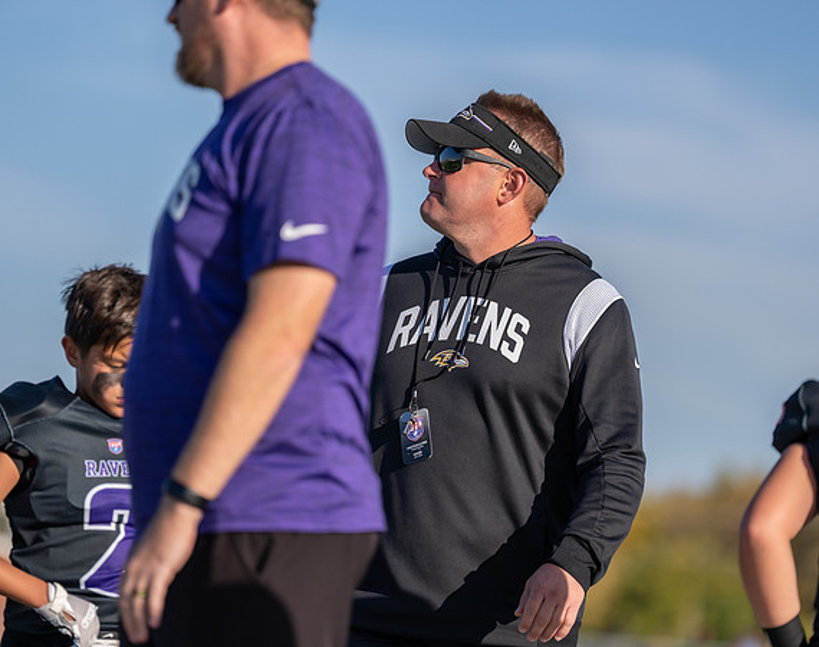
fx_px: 4741
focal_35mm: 197
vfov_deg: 7.8
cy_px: 324
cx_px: 485
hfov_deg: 9.9
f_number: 2.8
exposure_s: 1/2500
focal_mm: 176
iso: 200
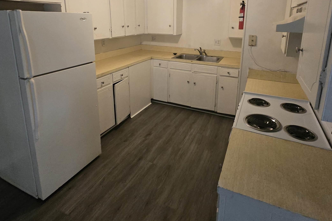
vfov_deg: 59.4
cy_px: 62
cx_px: 168
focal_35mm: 20
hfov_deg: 84.0
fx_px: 184
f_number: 2.2
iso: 1000
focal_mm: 2.2
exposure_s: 1/60
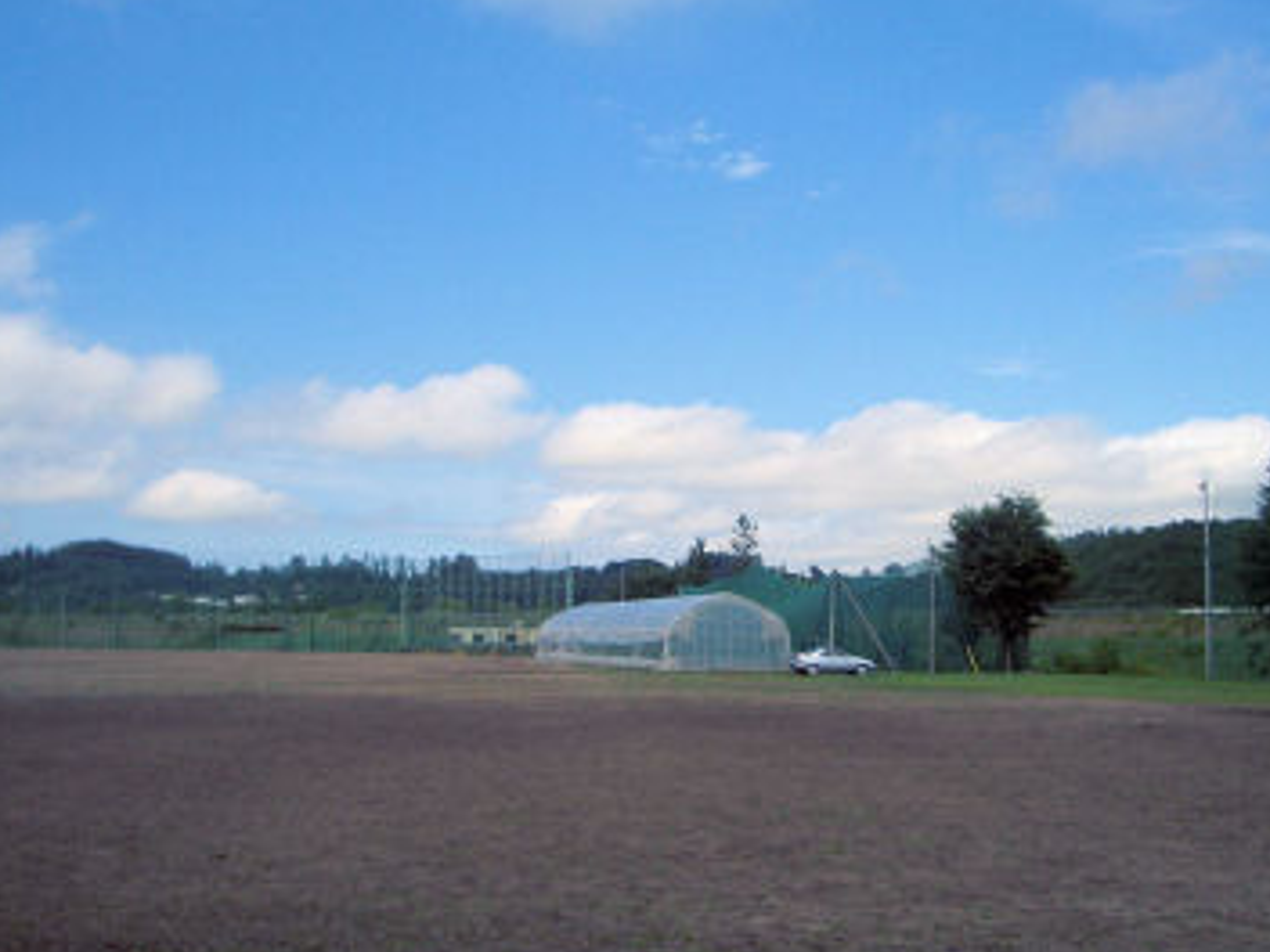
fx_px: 1541
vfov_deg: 34.3
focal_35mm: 42
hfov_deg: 44.8
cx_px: 657
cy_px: 474
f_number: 4.3
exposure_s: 1/1000
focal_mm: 5.8
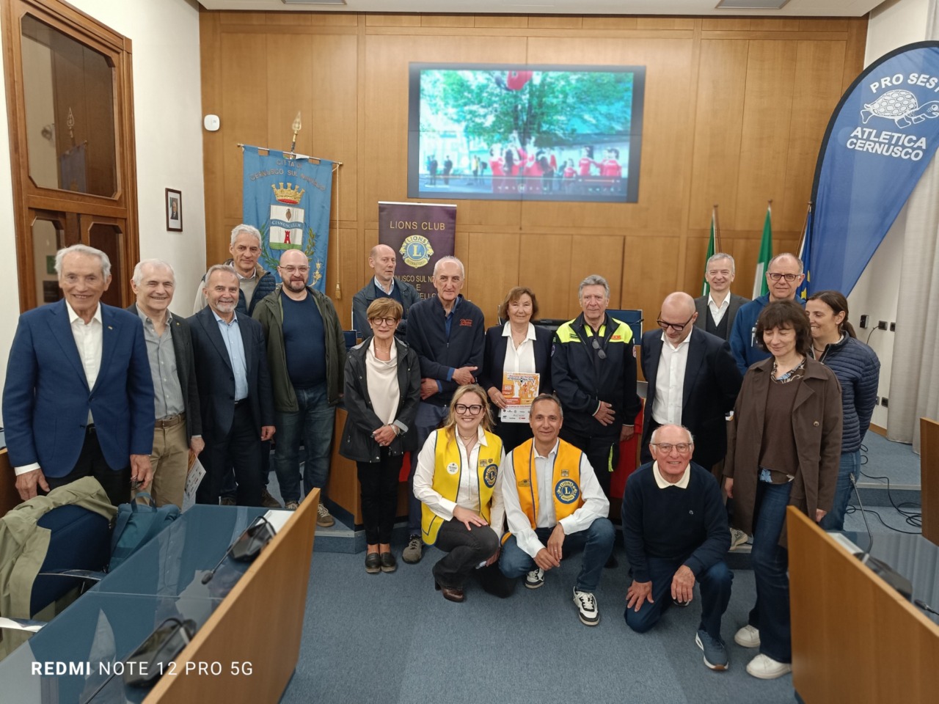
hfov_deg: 71.6
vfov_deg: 56.8
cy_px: 352
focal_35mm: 24
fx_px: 651
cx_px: 470
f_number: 1.79
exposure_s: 1/50.3
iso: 348
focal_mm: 4.71
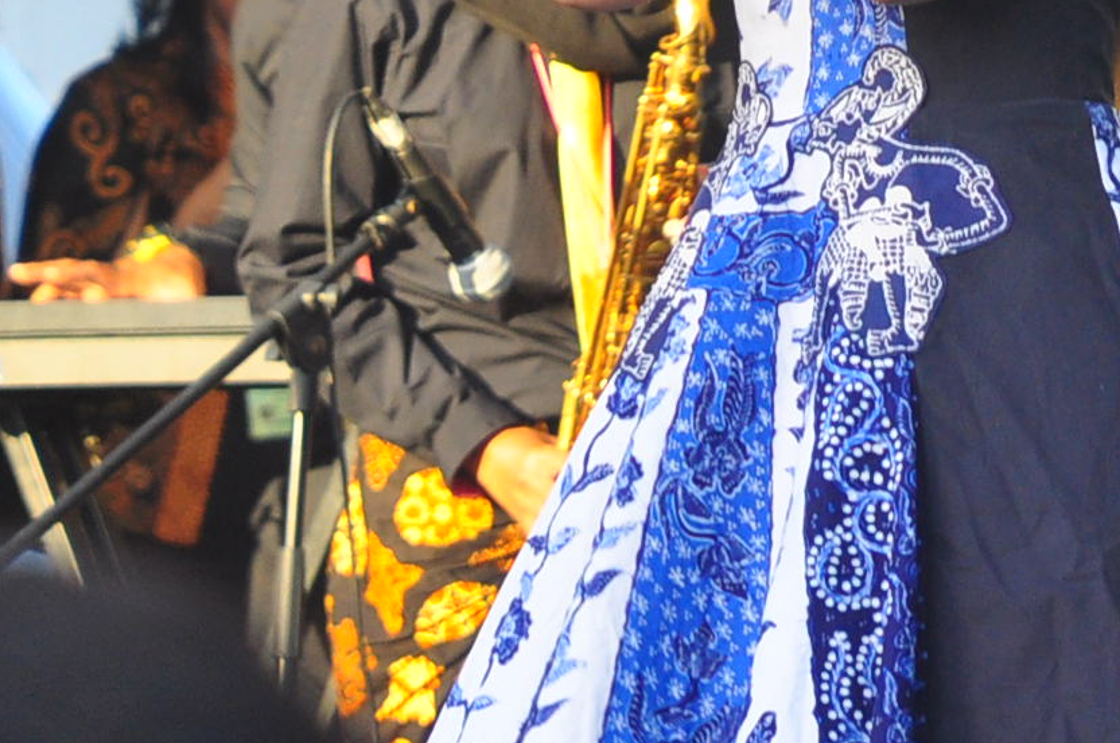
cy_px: -384
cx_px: 723
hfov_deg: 2.6
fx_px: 24320
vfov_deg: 1.7
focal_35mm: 783
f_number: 5.6
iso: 400
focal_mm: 135
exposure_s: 1/100
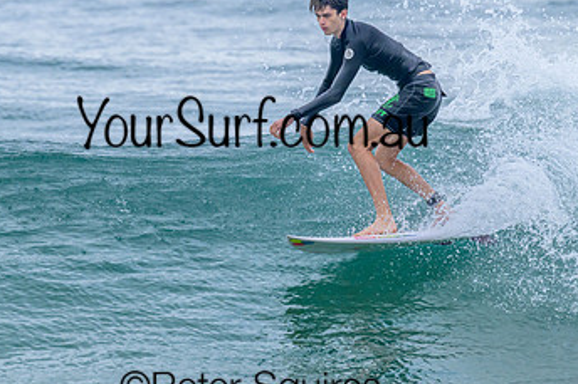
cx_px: 250
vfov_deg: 1.4
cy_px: 108
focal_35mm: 1002
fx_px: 16079
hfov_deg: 2.1
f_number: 11
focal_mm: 580
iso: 1400
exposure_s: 1/2000
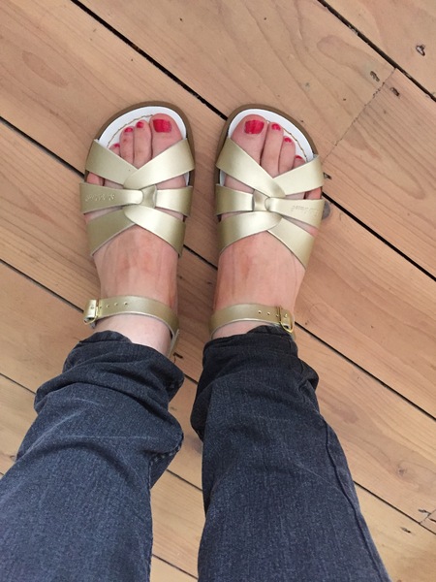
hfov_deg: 48.2
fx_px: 487
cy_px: 291
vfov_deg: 61.7
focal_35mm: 29
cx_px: 218
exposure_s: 1/17
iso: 400
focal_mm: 4.15
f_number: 2.2
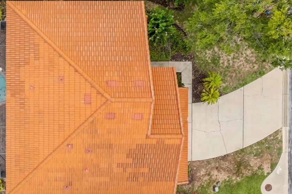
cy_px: 95
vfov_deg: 31.9
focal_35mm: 42
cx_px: 64
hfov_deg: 44.5
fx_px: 341
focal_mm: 8.38
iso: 100
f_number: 2.8
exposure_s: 1/40
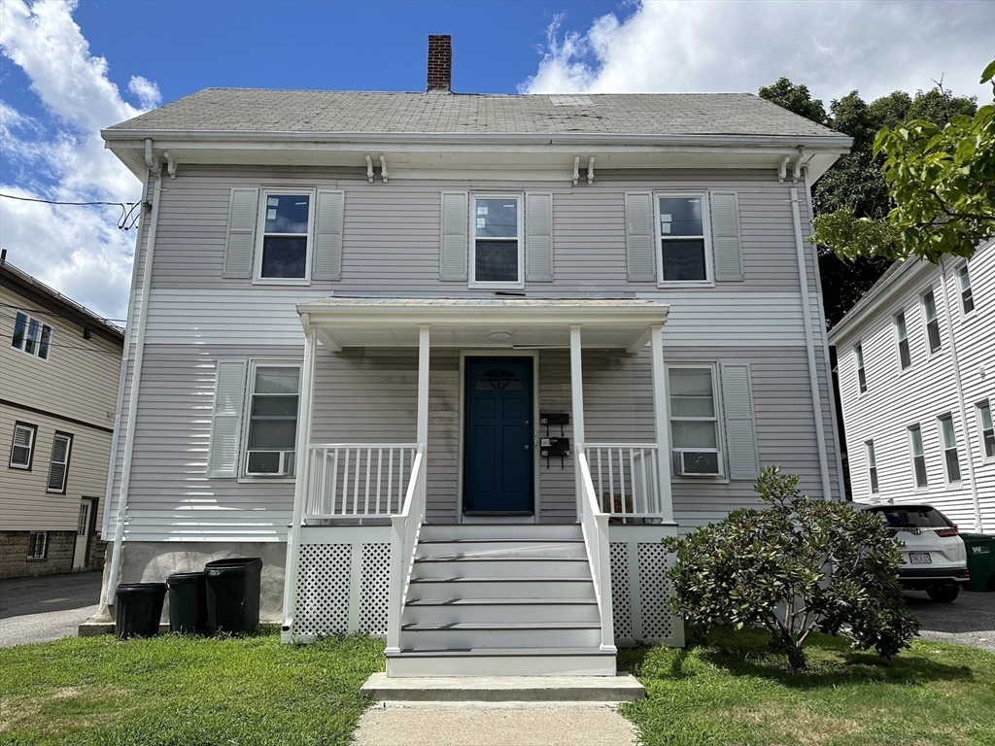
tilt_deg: +13.0
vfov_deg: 56.8
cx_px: 498
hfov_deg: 71.6
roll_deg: +0.9
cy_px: 373
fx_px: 690
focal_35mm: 24
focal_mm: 6.86
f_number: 1.78
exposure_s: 1/5525
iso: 80
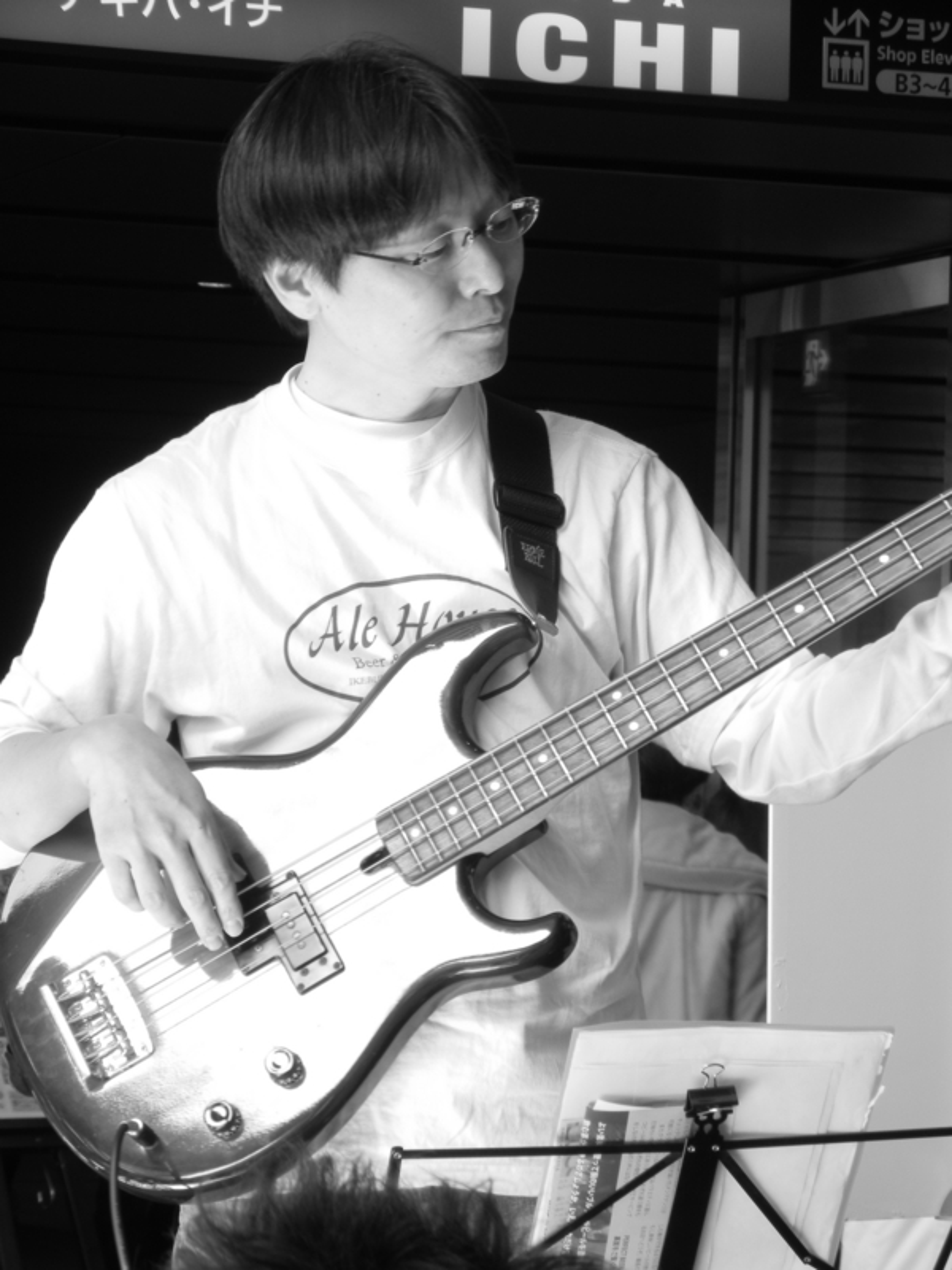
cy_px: 635
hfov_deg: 11.1
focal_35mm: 133
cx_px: 476
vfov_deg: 14.8
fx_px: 4877
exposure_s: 1/43.8
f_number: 4.6
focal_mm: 24
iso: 160
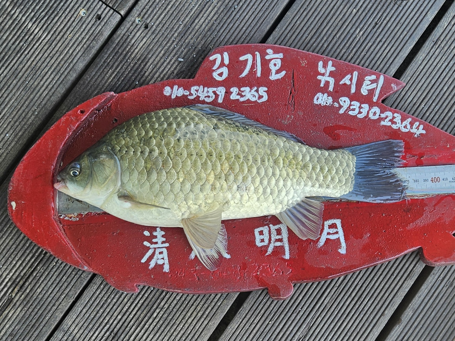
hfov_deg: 73.9
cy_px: 170
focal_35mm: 23
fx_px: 302
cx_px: 228
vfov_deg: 58.9
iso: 25
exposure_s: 1/256
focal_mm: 5.4
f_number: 1.8
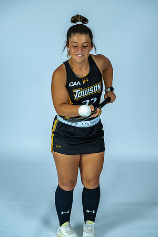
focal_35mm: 65
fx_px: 428
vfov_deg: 31.0
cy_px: 118
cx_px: 79
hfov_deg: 20.9
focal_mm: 65
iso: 160
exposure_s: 1/160
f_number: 9
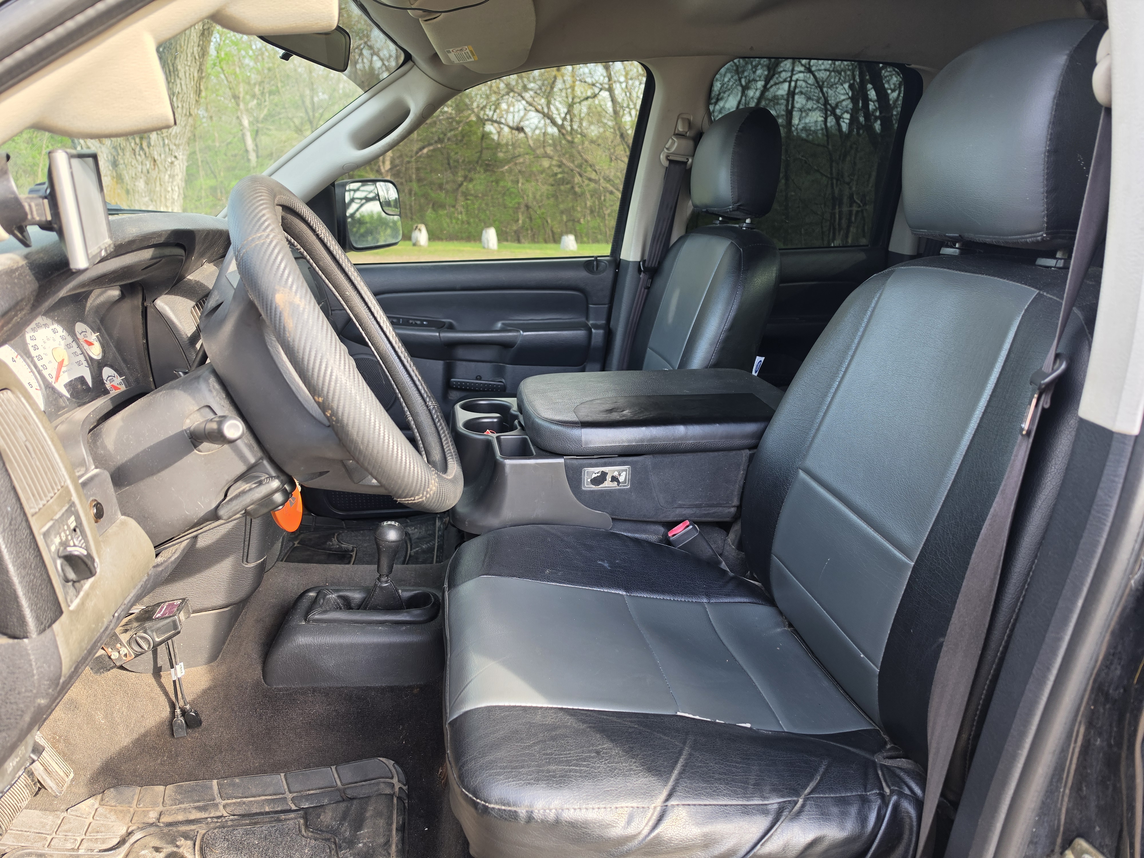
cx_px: 572
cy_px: 429
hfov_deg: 73.9
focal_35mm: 23
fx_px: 760
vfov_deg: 58.9
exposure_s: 1/180
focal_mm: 6.5
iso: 40
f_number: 1.4
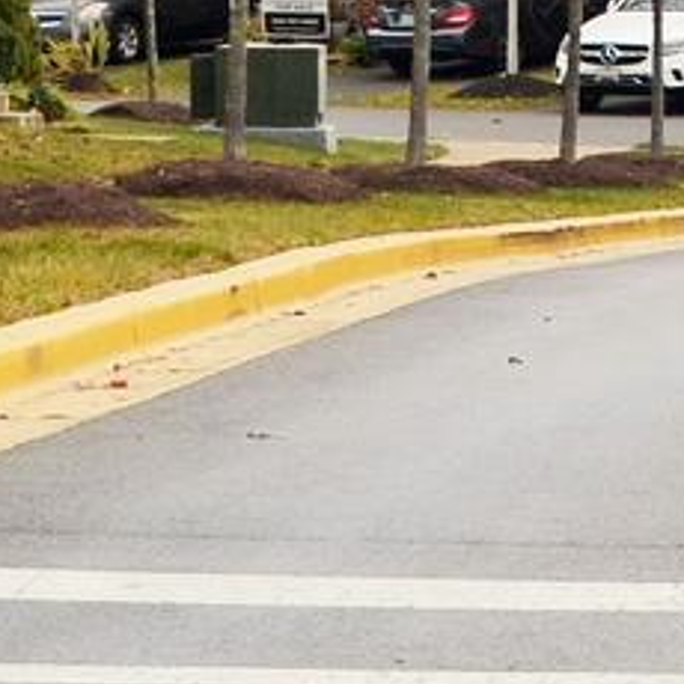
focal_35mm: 340
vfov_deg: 5.1
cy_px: -236
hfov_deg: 5.0
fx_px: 7601
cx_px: 1793
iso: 100
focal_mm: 30
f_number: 6.3
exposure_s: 1/160
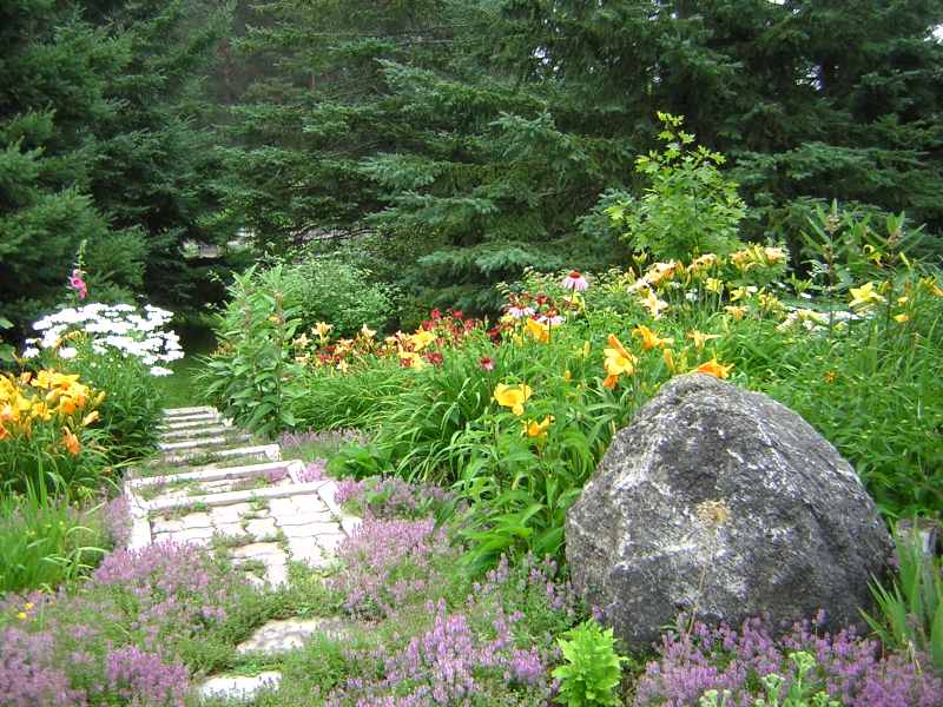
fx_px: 981
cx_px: 472
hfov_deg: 51.4
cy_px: 354
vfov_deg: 39.7
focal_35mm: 36
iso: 50
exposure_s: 1/266
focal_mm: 4.7
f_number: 2.6
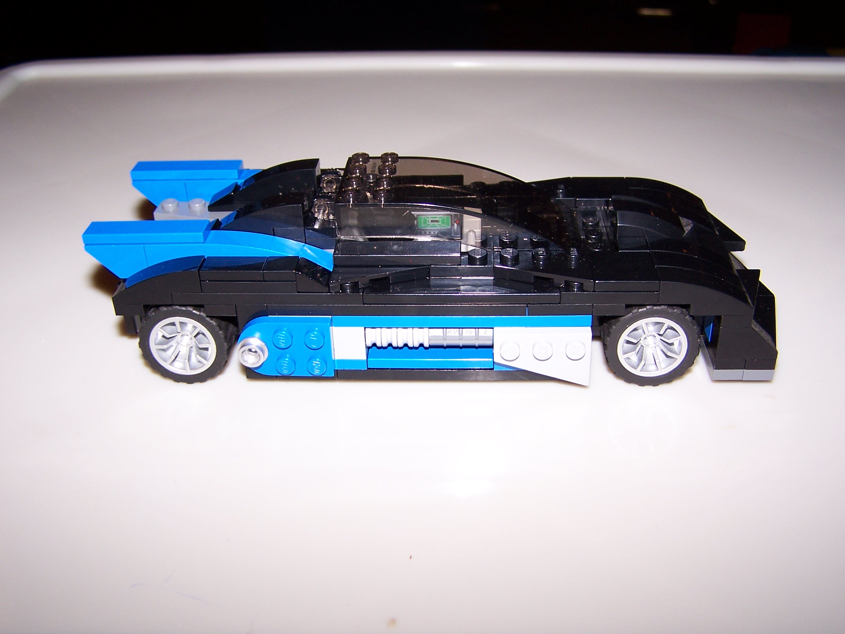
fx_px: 928
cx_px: 422
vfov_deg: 37.7
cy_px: 317
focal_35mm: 38
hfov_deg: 49.0
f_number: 2.8
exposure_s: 1/60
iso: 80
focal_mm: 6.3
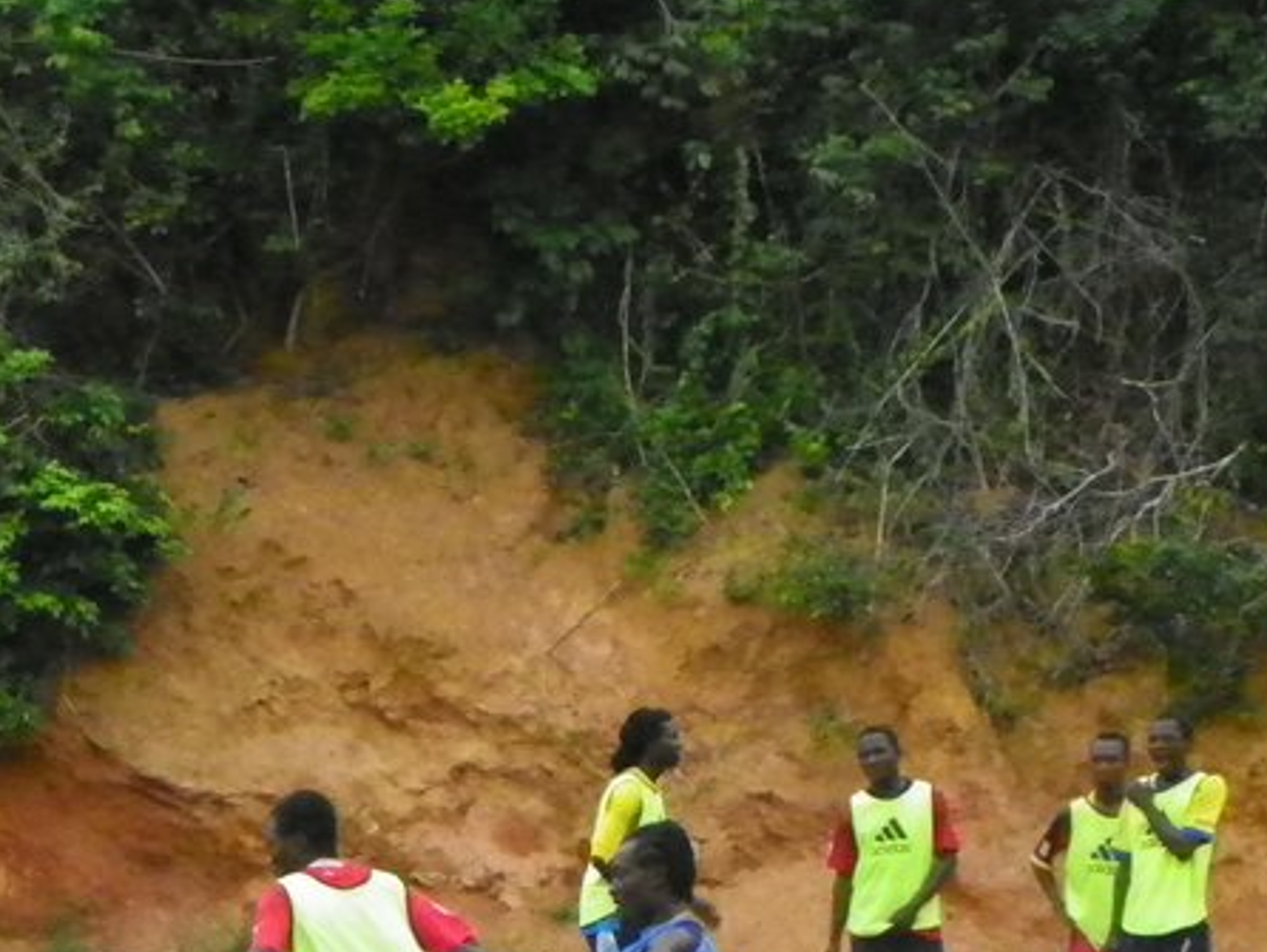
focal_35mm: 241
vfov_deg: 6.1
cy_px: 1034
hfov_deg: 8.2
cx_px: 489
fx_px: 8826
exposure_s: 1/200
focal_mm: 18.8
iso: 800
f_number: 4
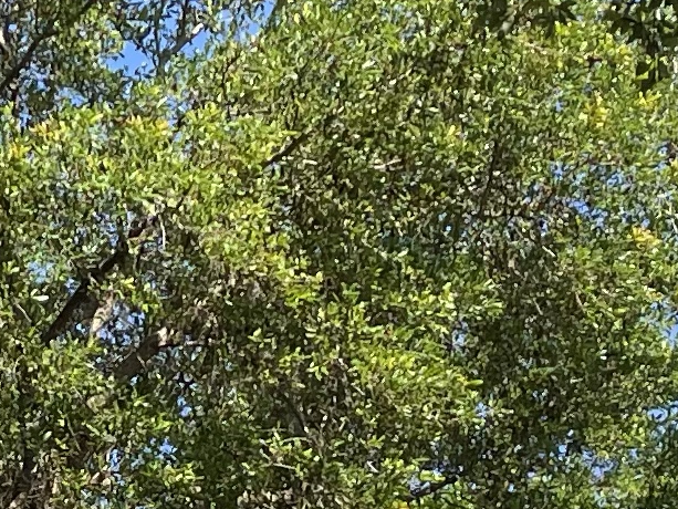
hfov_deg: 11.4
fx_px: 3350
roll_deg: +2.5
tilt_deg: +17.1
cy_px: 542
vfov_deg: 8.6
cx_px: -116
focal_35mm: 171
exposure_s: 1/1493
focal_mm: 5.1
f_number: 1.6
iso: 32
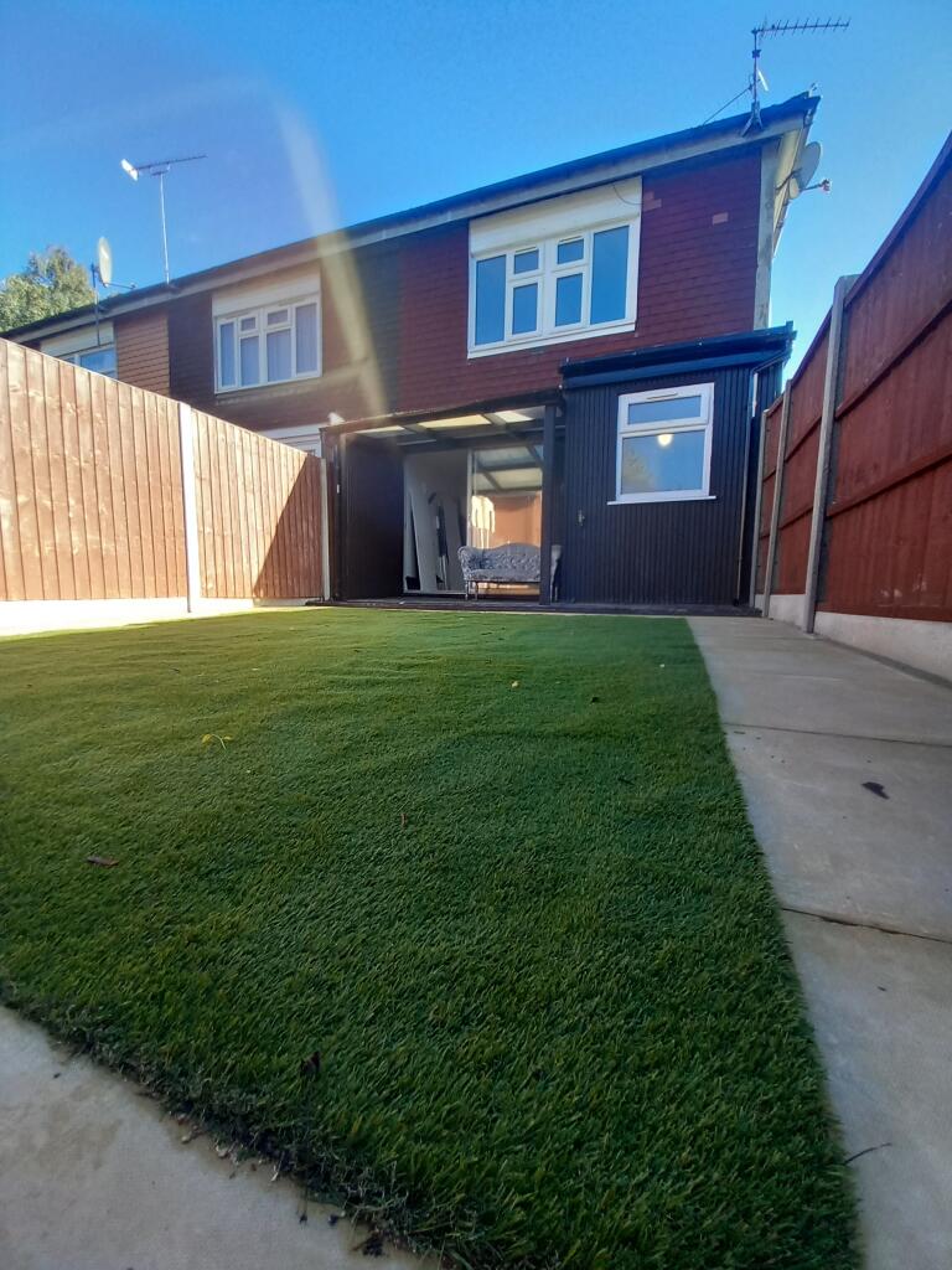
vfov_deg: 106.2
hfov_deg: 89.9
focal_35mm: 13
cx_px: 476
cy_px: 635
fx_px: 477
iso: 64
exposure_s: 1/100
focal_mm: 1.13
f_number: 2.2
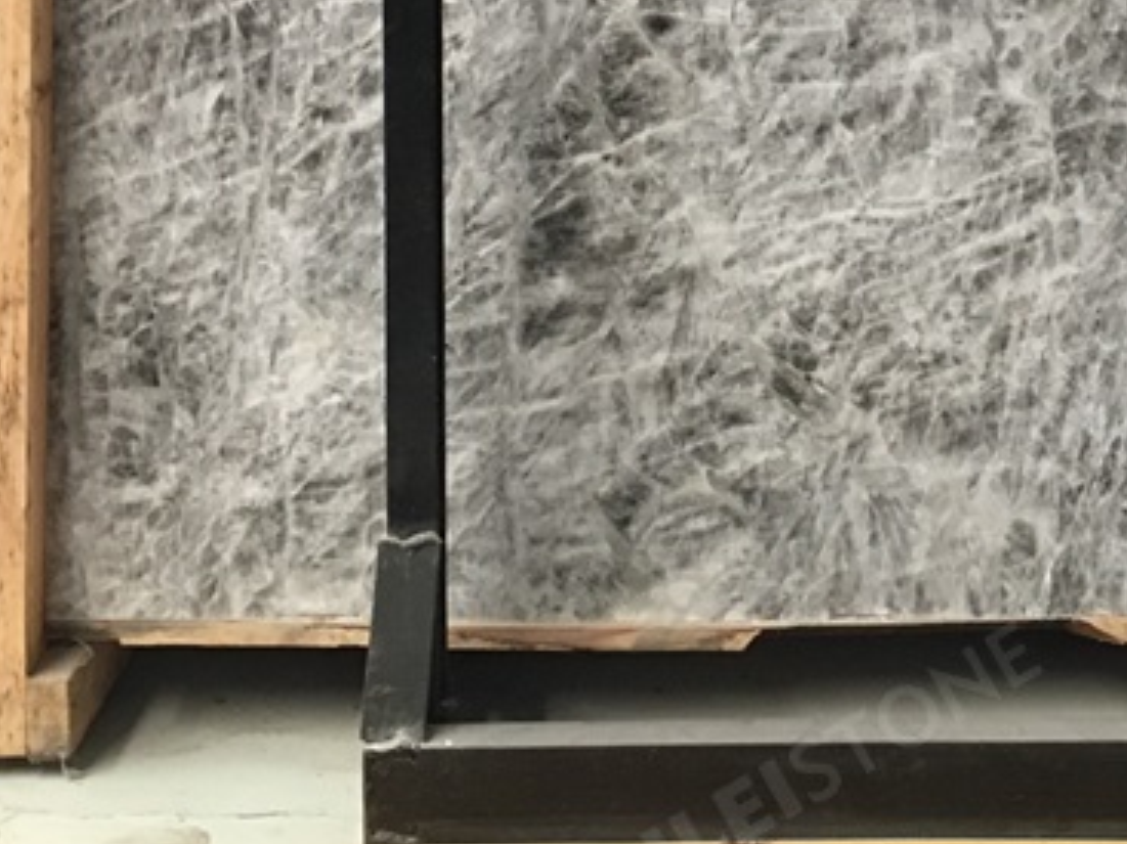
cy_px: -212
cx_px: 795
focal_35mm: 79
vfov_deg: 17.6
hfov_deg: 24.5
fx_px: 2571
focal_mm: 4.15
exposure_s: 1/20
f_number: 2.2
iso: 200
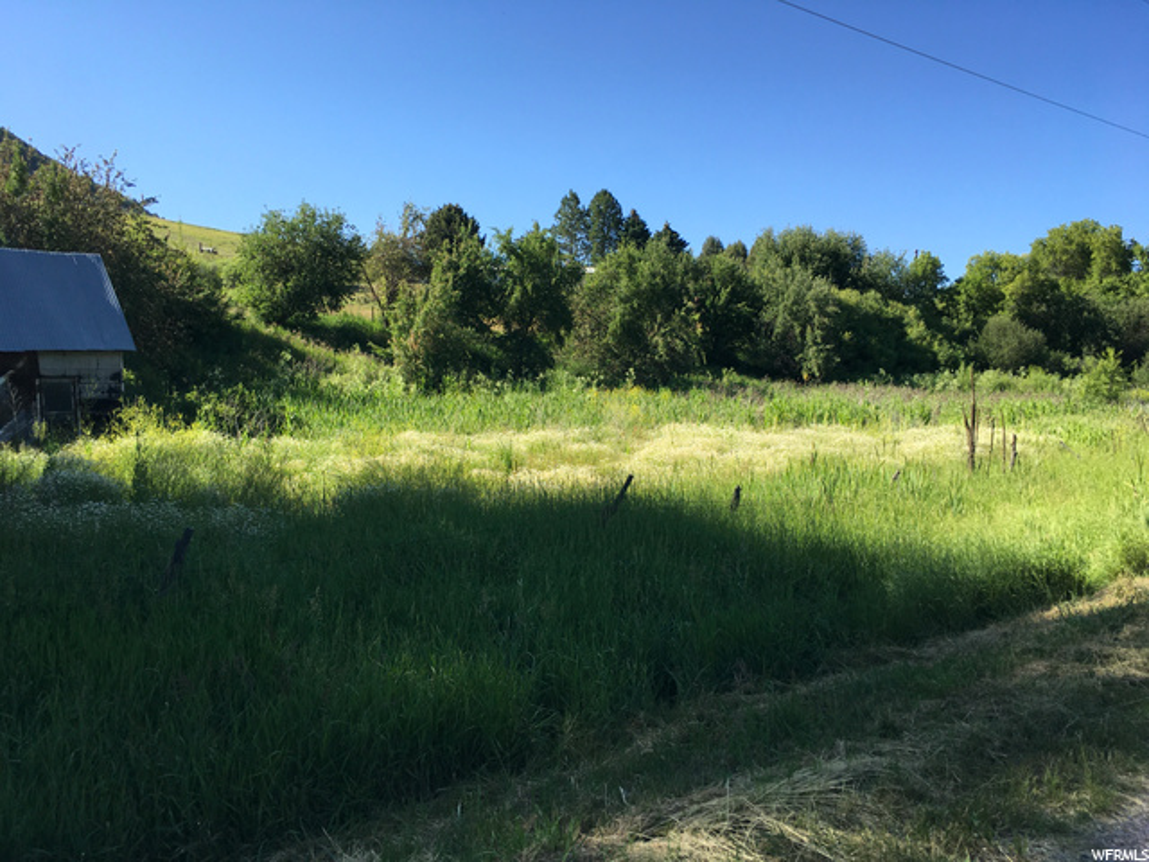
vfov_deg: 48.2
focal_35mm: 29
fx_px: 963
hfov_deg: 61.7
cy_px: 431
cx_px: 574
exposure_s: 1/974
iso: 25
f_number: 2.2
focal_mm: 4.15
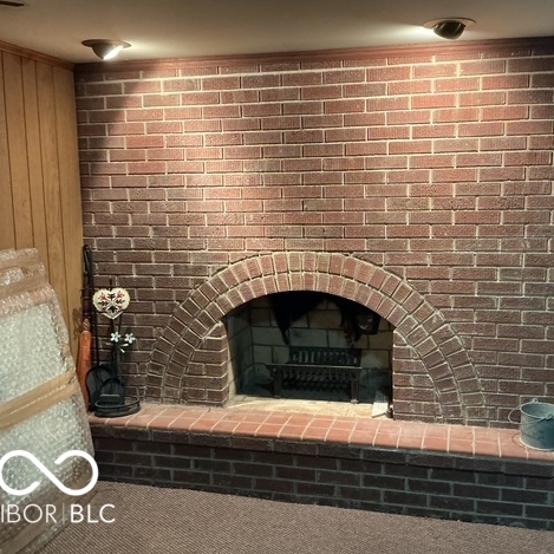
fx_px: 634
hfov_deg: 47.1
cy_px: 272
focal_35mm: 35
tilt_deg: -7.6
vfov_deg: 47.2
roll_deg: +0.6
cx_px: 320
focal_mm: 3
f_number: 1.8
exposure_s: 1/30
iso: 250
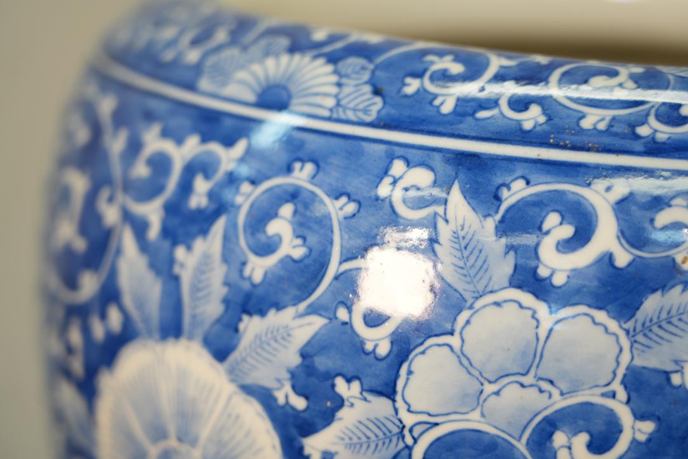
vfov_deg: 13.0
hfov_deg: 19.5
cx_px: 344
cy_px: 230
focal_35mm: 105
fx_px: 2007
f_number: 4
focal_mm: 105
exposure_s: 1/125
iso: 1000
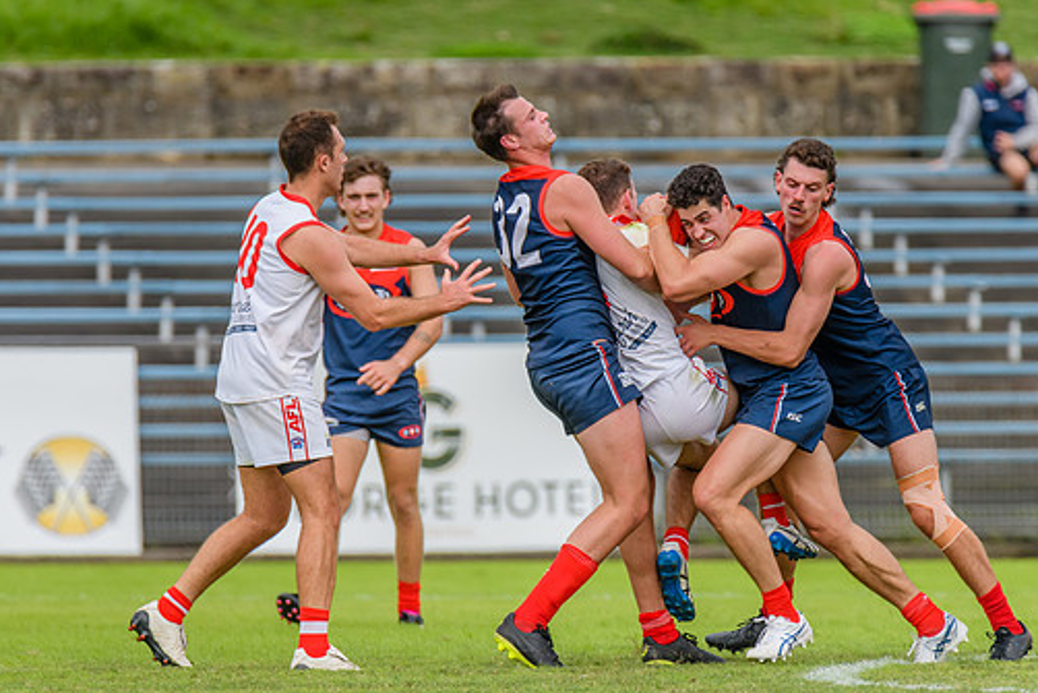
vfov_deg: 1.7
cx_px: 491
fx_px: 23303
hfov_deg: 2.6
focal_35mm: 808
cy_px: 393
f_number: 9
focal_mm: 600
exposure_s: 1/1600
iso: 800
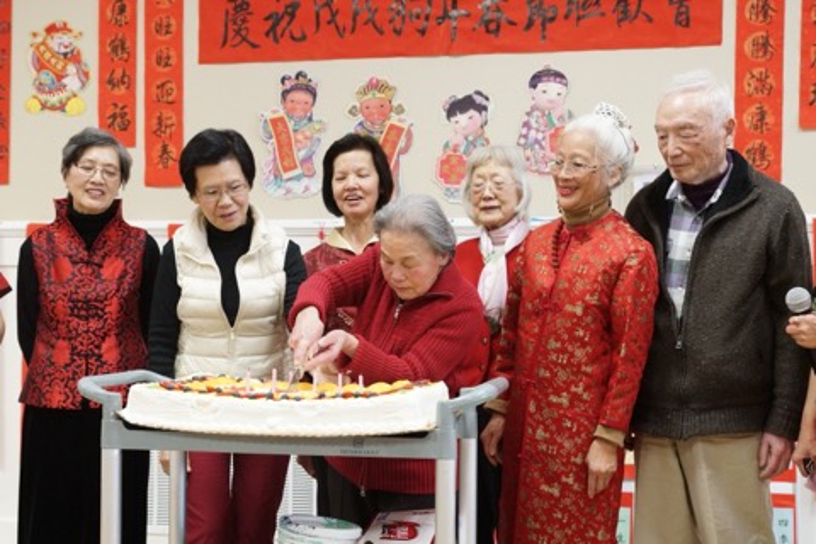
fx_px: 1020
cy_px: 272
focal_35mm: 45
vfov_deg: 29.9
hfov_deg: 43.6
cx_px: 408
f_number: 3.5
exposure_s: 1/60
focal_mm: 30
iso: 1250
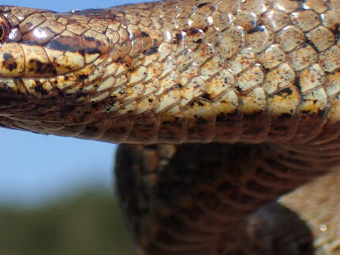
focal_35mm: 160
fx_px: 1571
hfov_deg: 12.3
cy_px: 43
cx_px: 58
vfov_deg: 9.2
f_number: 4.2
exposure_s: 1/800
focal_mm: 13.47
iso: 100
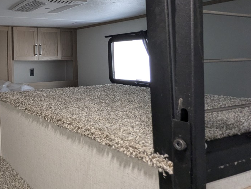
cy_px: 44
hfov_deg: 48.0
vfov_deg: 42.6
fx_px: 232
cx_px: 6
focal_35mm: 32
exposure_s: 1/75.2
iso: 203
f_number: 2.2
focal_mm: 2.35
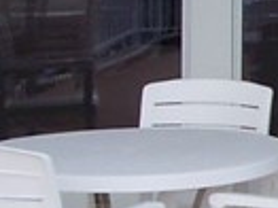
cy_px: -45
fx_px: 2391
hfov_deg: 6.3
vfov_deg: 5.0
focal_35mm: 298
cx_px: 745
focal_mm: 8
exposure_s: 1/500
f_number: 4.8
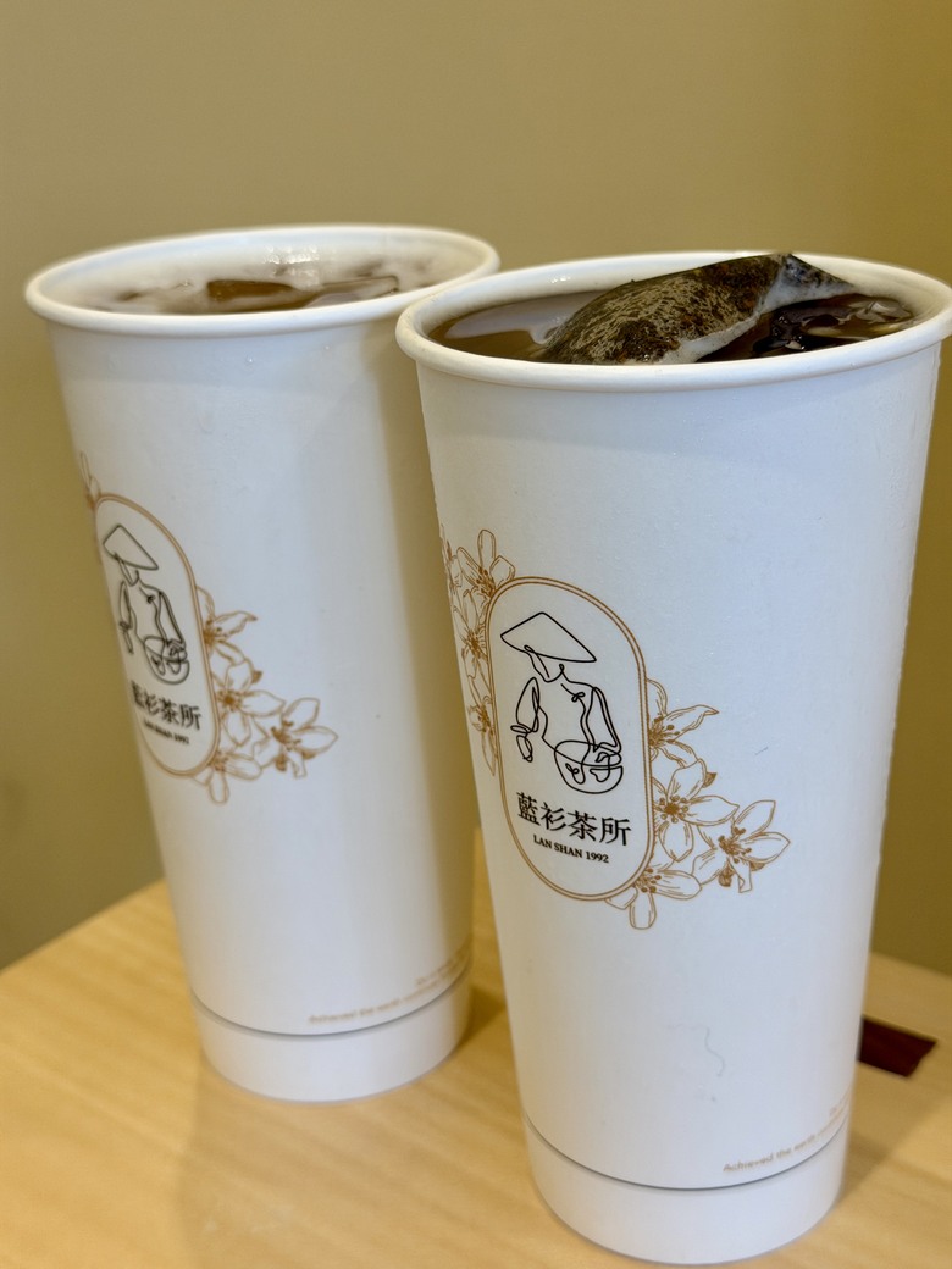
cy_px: 634
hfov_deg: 30.3
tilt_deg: -20.8
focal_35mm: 48
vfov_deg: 39.7
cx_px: 476
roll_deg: +2.5
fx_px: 1760
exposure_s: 1/60
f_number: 1.78
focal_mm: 6.76
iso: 64
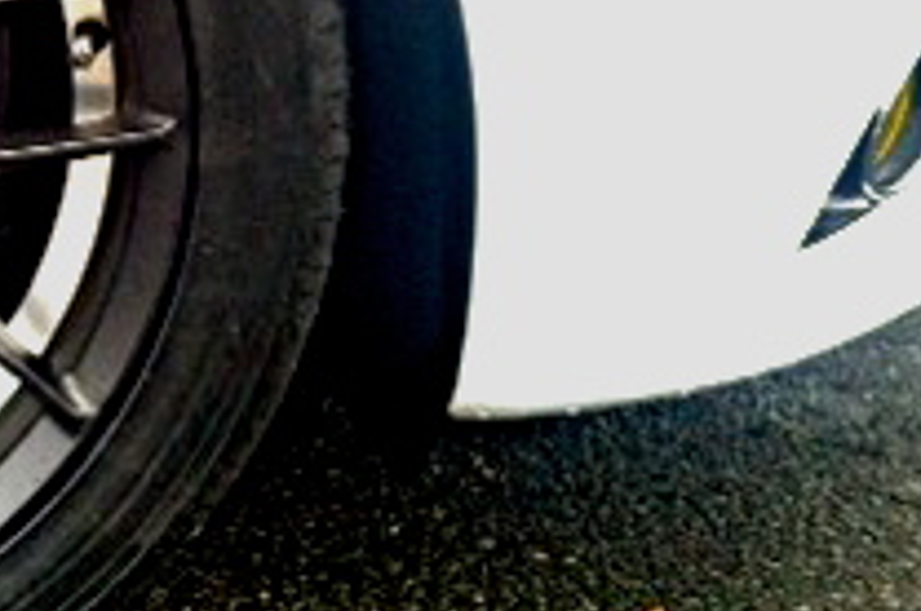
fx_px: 2861
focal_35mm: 112
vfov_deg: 11.9
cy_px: -133
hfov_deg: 17.5
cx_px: -173
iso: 125
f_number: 2.8
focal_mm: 3.85
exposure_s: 1/15
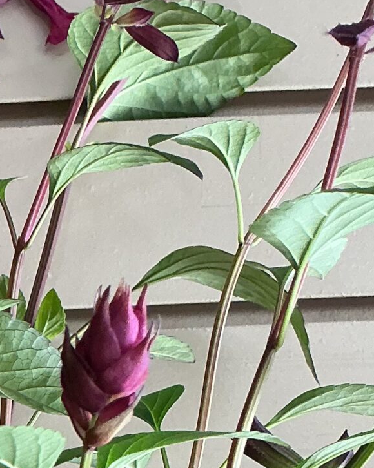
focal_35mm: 100
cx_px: -221
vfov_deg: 17.7
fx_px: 1384
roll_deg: +1.9
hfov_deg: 14.2
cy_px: 643
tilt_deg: -3.6
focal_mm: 3
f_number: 1.8
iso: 100
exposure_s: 1/60
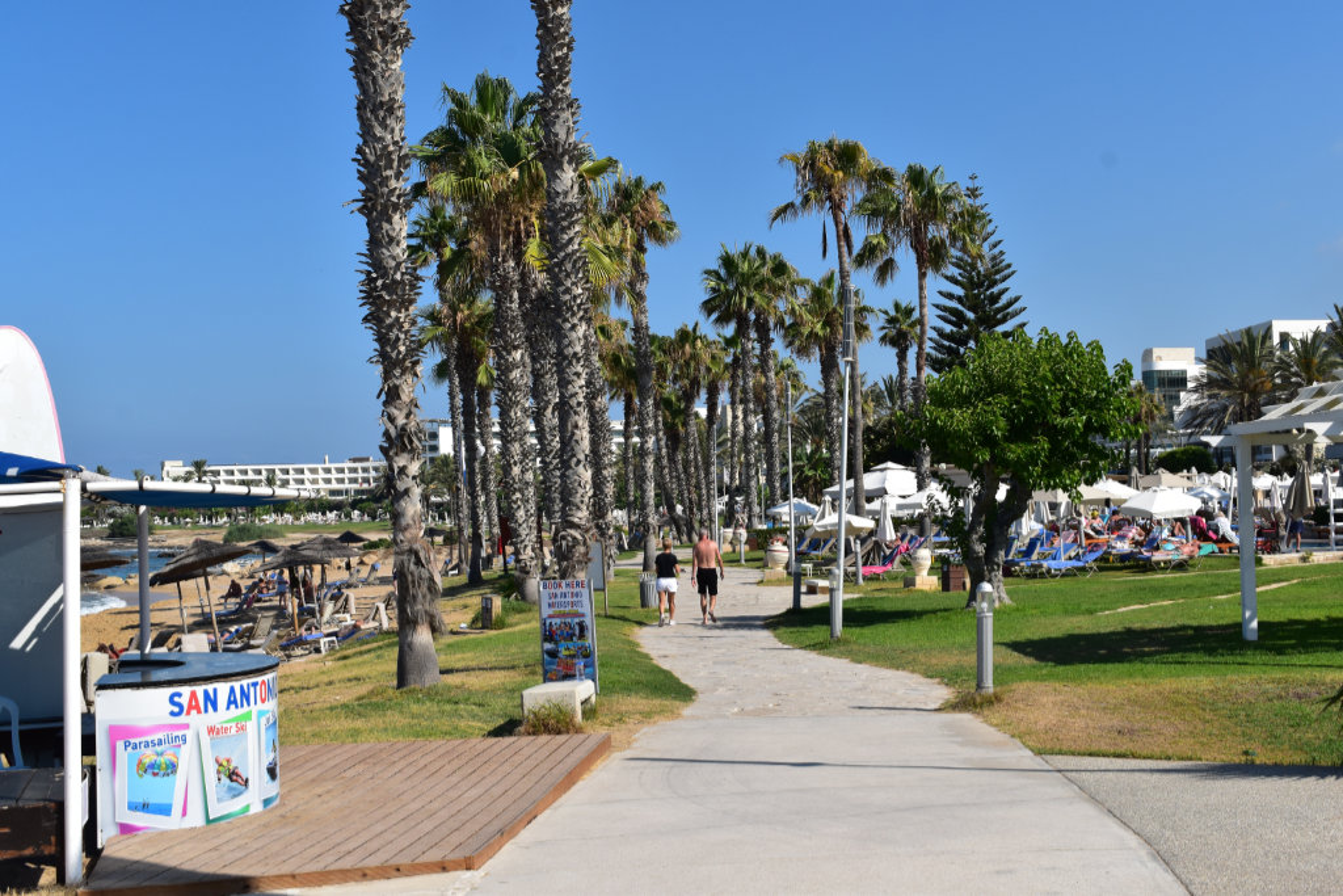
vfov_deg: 29.0
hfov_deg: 42.3
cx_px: 672
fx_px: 1735
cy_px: 448
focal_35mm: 46
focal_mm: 31
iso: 250
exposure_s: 1/500
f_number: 11
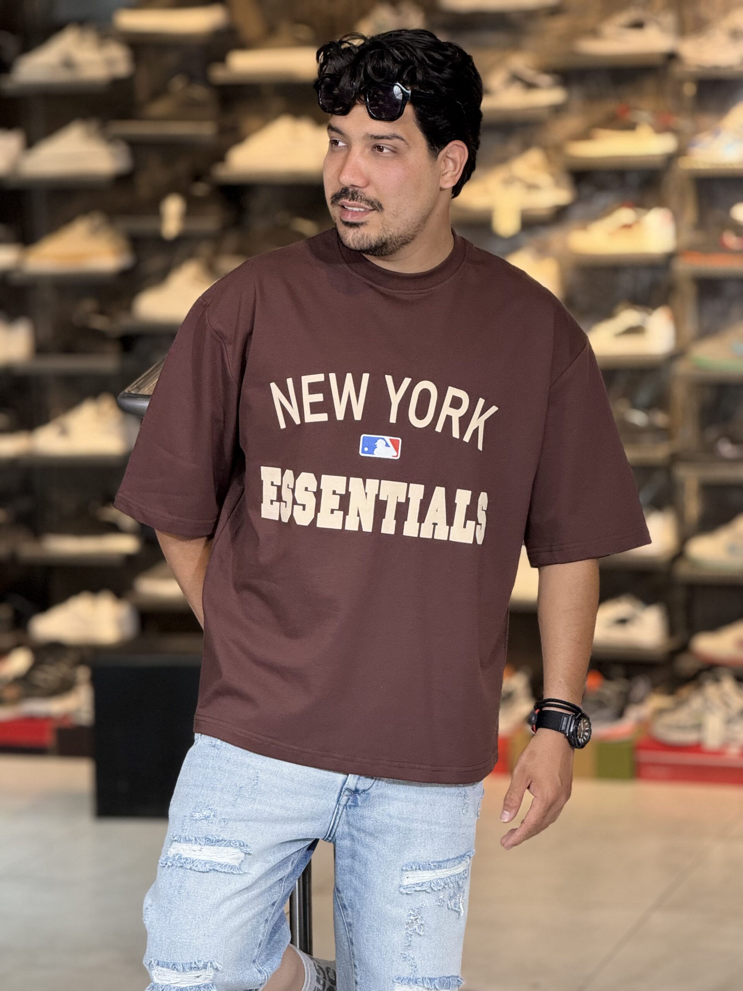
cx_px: 372
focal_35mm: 120
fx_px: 3434
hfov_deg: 12.3
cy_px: 496
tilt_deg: -6.8
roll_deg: +0.7
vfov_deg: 16.4
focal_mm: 15.66
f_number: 2.8
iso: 200
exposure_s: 1/100
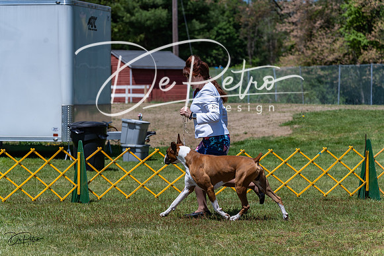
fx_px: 1494
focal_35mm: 140
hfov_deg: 14.7
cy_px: 128
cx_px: 192
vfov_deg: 9.8
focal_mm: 140
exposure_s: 1/1600
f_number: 6.3
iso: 250
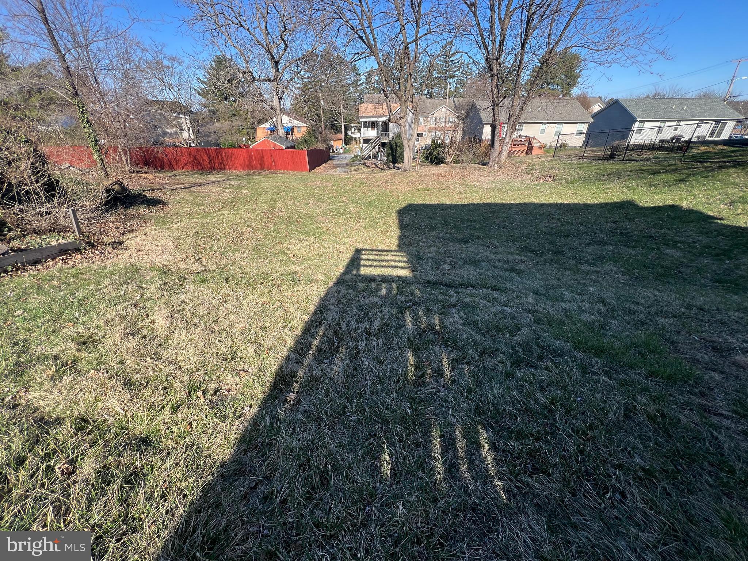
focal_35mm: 13
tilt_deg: -30.3
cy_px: 280
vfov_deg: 89.9
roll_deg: +0.8
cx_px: 374
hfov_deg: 106.2
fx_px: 281
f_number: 1.8
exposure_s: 1/737
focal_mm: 1.57
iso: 32
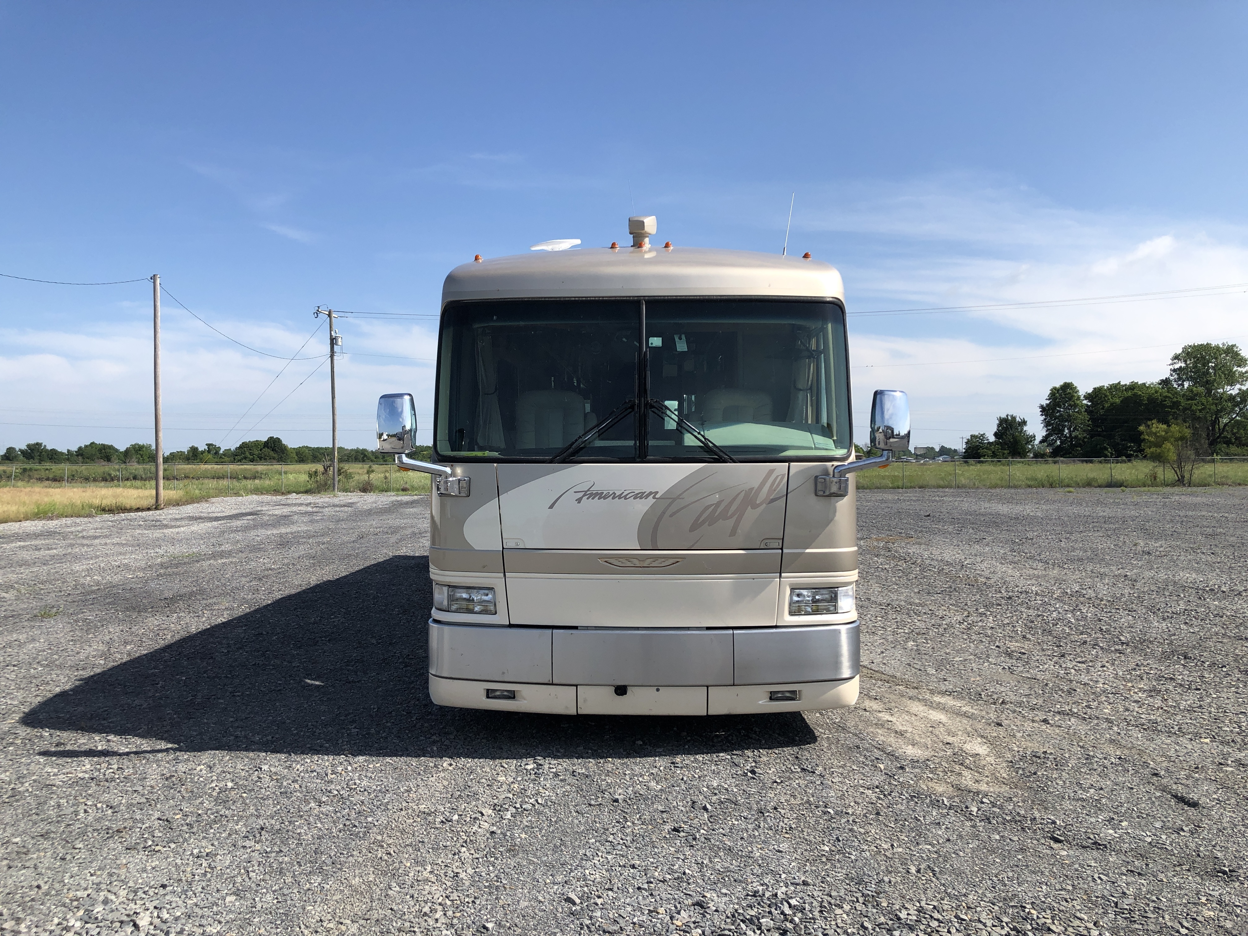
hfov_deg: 63.4
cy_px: 468
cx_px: 624
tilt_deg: -0.4
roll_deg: +0.5
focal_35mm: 28
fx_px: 1009
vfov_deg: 49.7
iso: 20
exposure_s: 1/2183
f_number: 1.8
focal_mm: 3.99
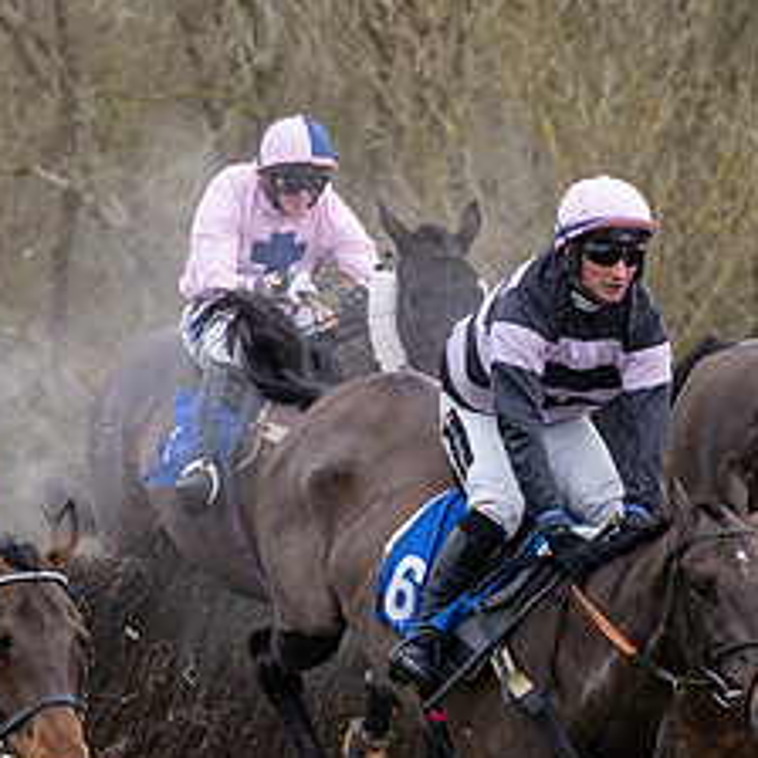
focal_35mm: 374
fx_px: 9266
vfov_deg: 4.7
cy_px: 579
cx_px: -112
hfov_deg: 4.7
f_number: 4
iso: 800
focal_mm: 98
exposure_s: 1/1250
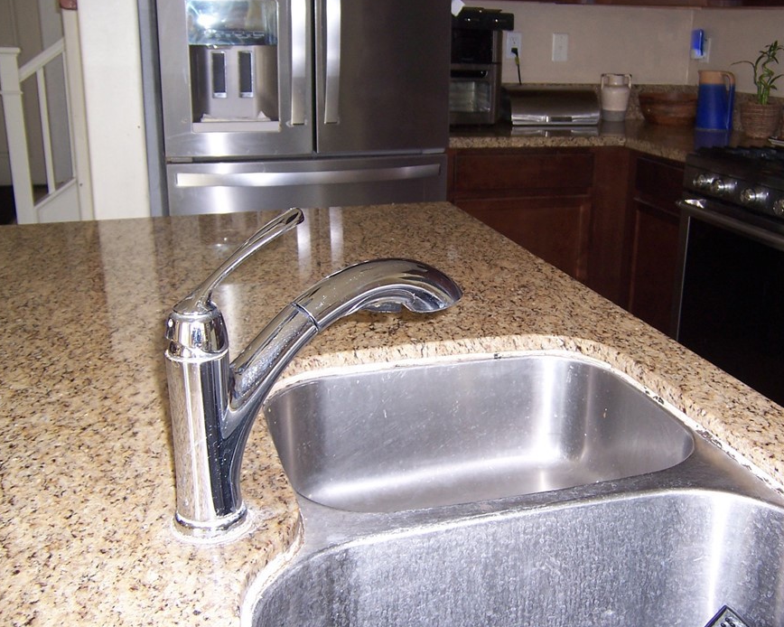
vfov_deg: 39.1
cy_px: 310
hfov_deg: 47.9
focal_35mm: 38
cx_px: 437
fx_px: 882
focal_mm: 5.5
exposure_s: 1/60
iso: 80
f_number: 2.8
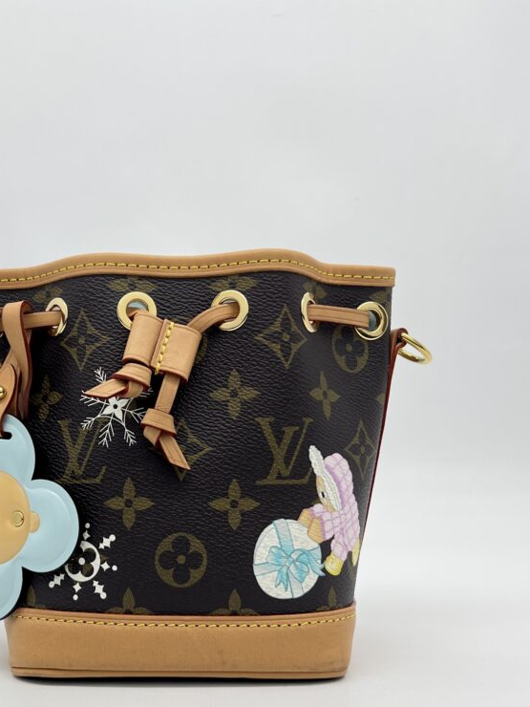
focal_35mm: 36
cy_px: 459
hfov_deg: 39.2
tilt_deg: -5.9
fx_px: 735
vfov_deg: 50.6
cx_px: 178
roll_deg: +0.4
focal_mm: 5.7
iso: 50
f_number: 1.5
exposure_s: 1/308
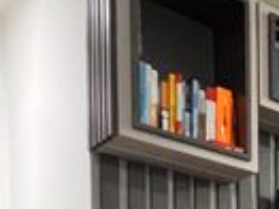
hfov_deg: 16.8
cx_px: 619
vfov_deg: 17.6
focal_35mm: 66
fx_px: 531
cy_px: 384
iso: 400
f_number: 1.8
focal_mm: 1.57
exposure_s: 1/60
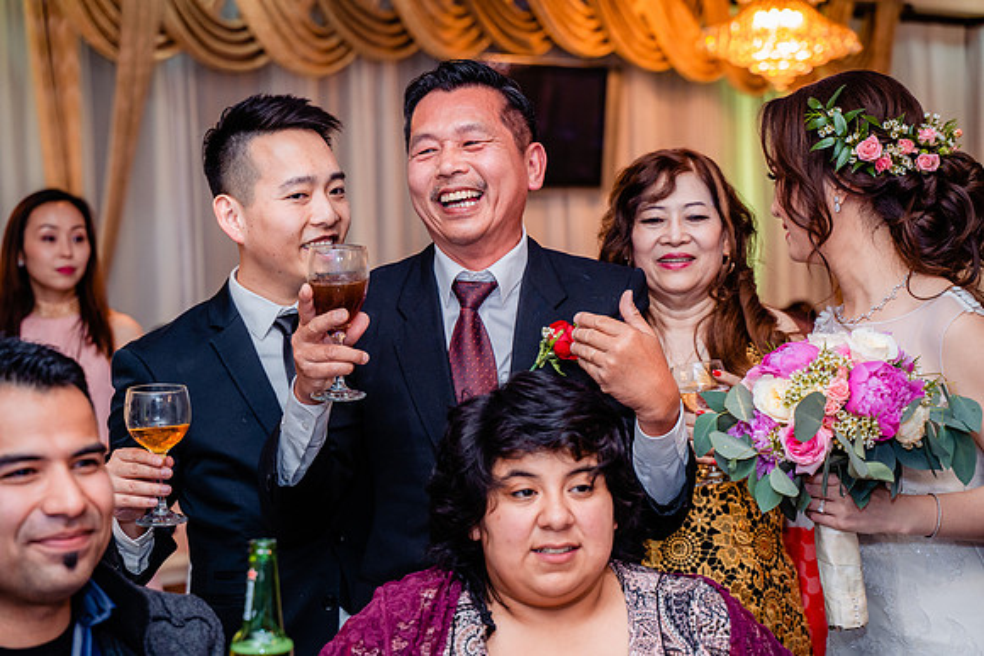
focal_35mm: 75
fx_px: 2050
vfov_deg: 18.2
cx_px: 492
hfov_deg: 27.0
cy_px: 328
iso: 1600
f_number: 4.5
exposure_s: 1/125
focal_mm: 75
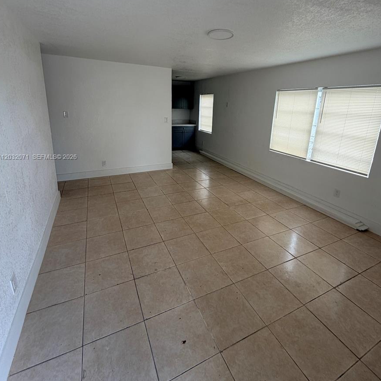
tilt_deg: -12.8
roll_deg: -2.9
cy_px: 158
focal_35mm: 17
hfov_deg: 84.0
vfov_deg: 83.2
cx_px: 192
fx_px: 212
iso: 64
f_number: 2.2
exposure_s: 1/121
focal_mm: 2.22
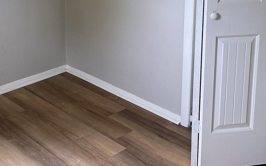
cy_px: -11
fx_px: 406
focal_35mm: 56
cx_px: 98
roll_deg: -0.2
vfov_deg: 22.0
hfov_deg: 36.0
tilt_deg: -13.1
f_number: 1.6
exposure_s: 1/120
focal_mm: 5.1
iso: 100
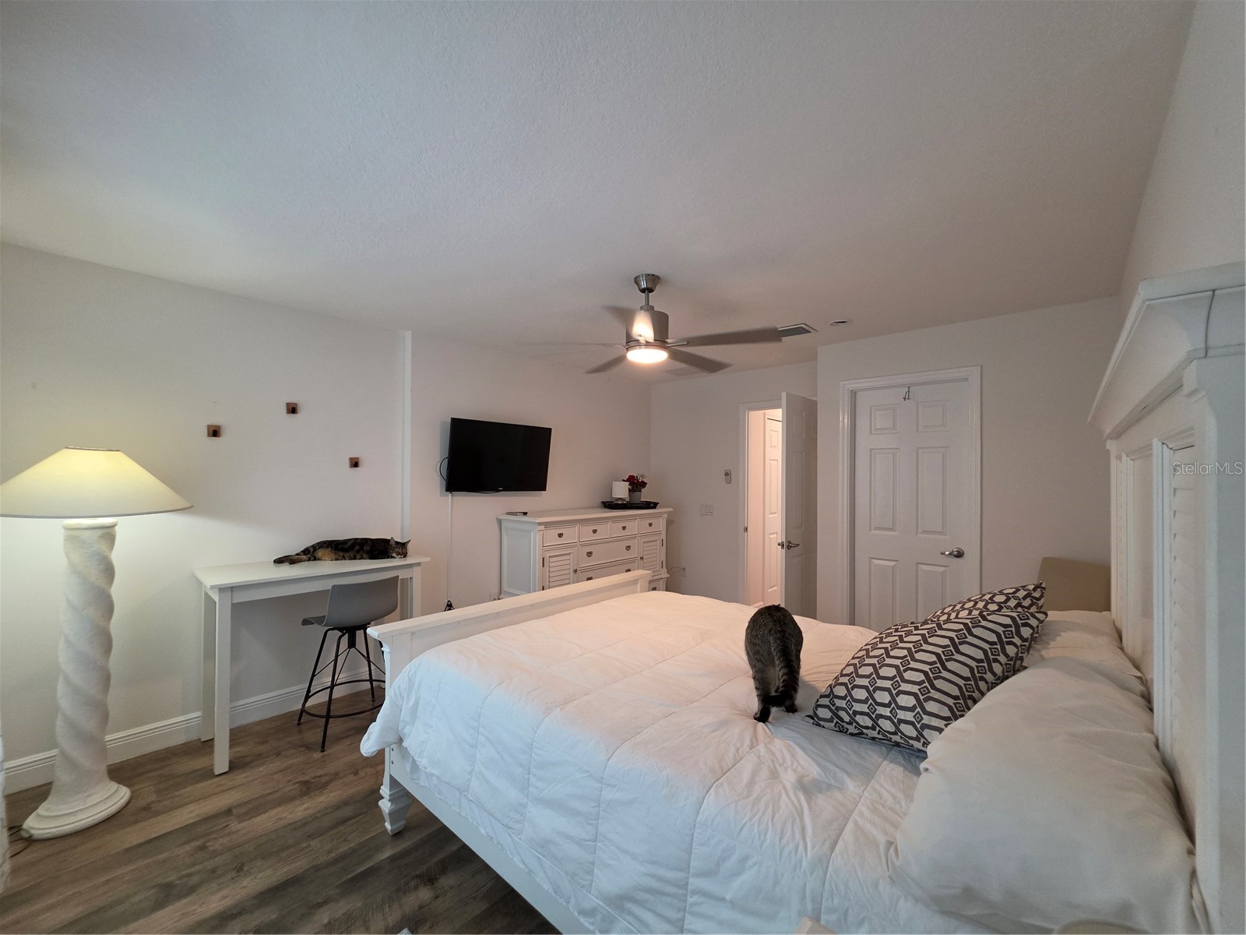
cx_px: 623
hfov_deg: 106.2
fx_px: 468
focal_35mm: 13
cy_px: 468
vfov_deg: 89.9
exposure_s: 1/120
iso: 250
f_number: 1.9
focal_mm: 2.2
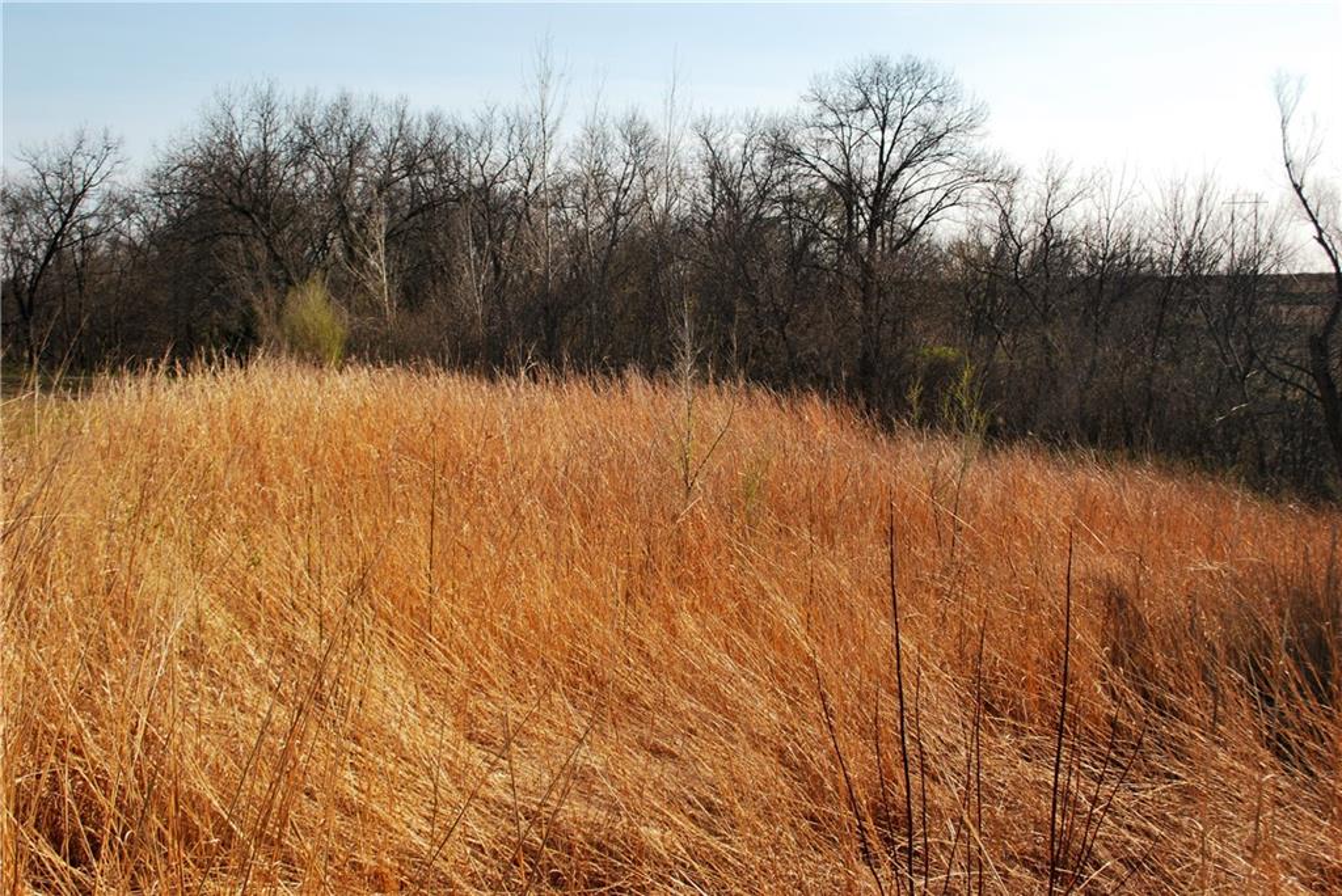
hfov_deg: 53.1
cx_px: 671
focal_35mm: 36
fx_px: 1343
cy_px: 448
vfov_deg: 36.9
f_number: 8
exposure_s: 1/1000
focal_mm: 24
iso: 400
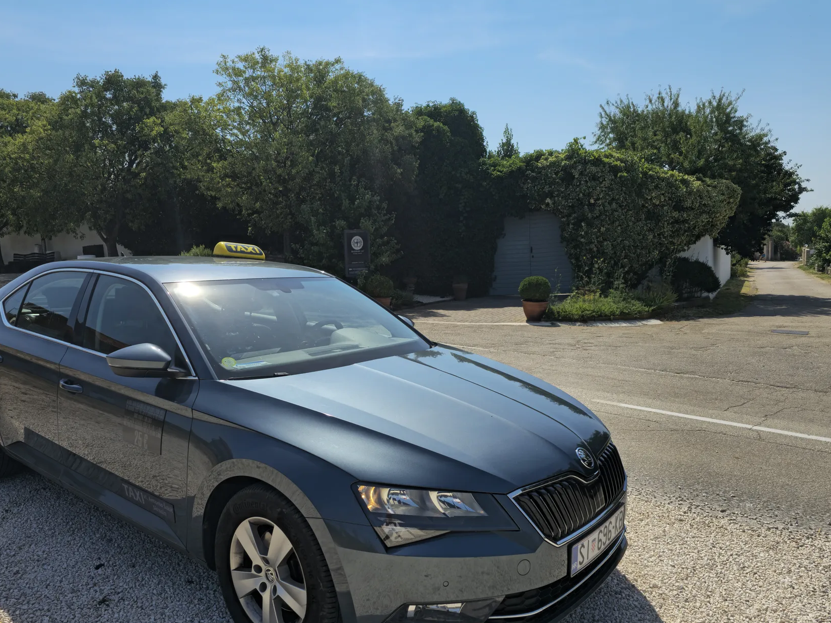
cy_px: 329
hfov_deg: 65.3
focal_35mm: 27
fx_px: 648
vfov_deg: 51.3
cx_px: 388
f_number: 1.7
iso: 12
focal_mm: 6.3
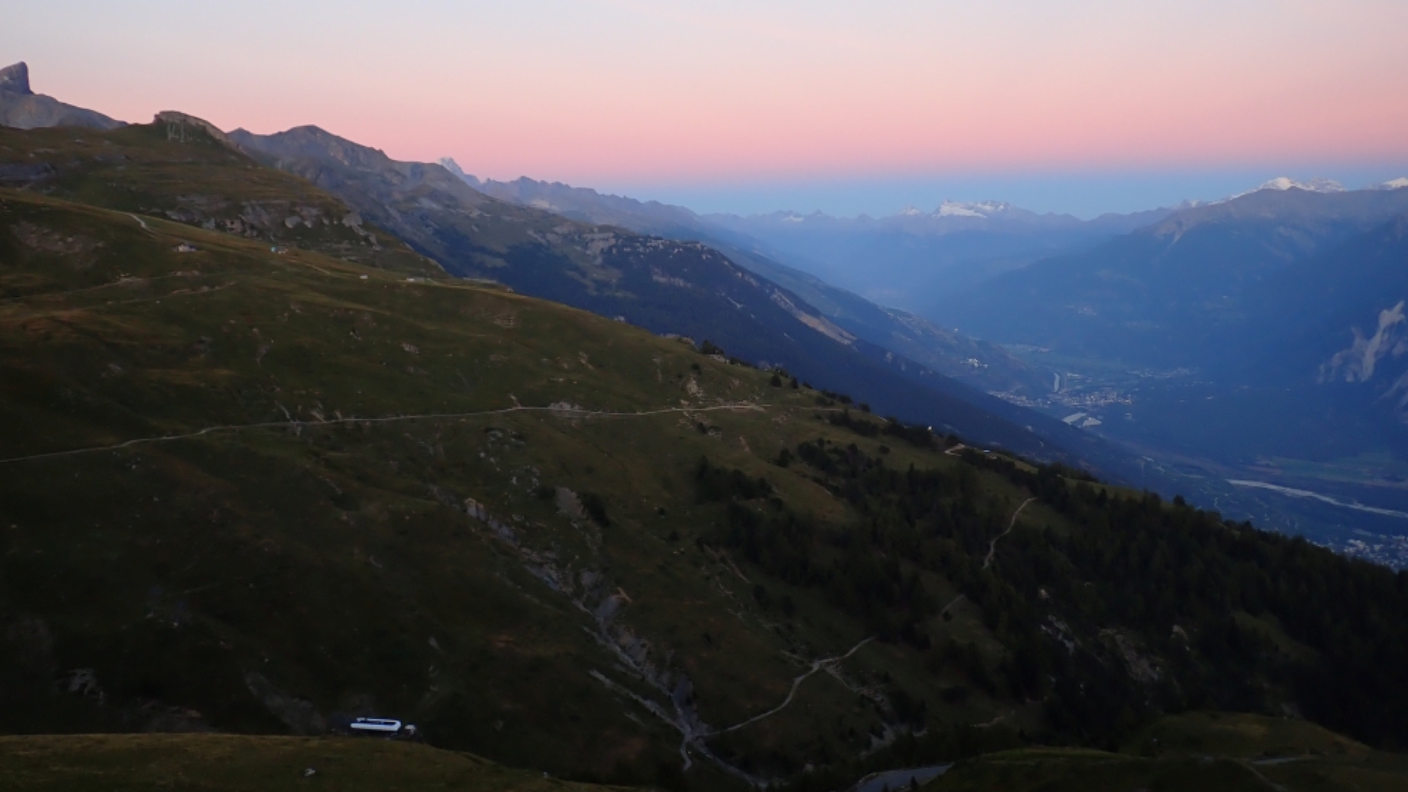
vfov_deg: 37.4
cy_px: 267
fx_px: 1158
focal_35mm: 31
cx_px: 697
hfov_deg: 62.6
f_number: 2.2
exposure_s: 1/40
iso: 100
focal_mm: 5.05
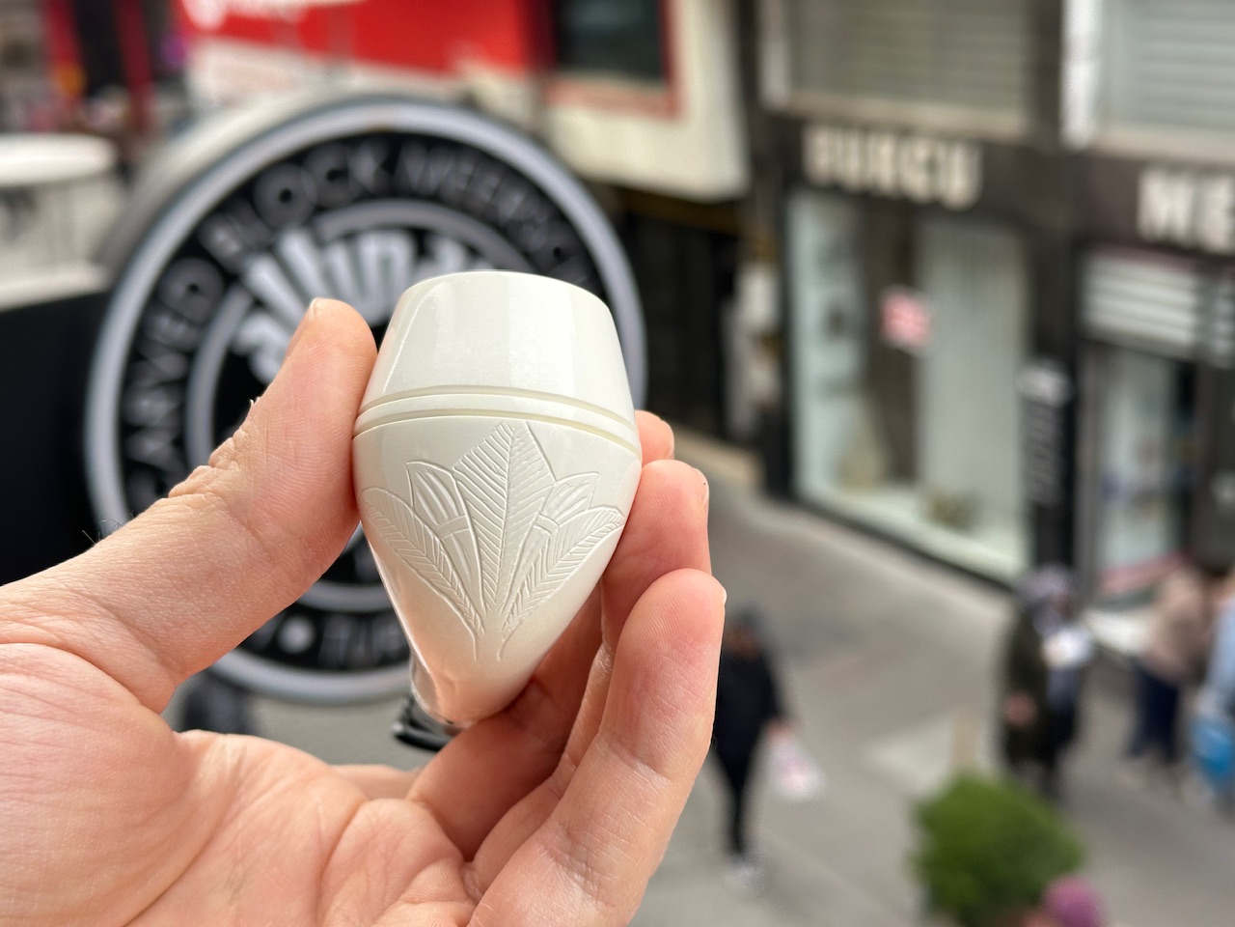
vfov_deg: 30.3
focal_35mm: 48
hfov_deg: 39.7
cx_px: 618
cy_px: 464
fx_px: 1713
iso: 64
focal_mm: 6.86
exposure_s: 1/513
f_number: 1.78
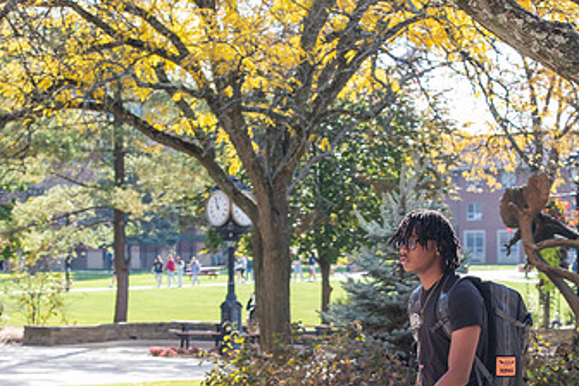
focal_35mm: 121
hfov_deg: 16.9
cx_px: 314
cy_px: 252
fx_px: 1946
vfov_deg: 11.3
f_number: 7.1
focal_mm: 70
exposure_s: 1/250
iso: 400
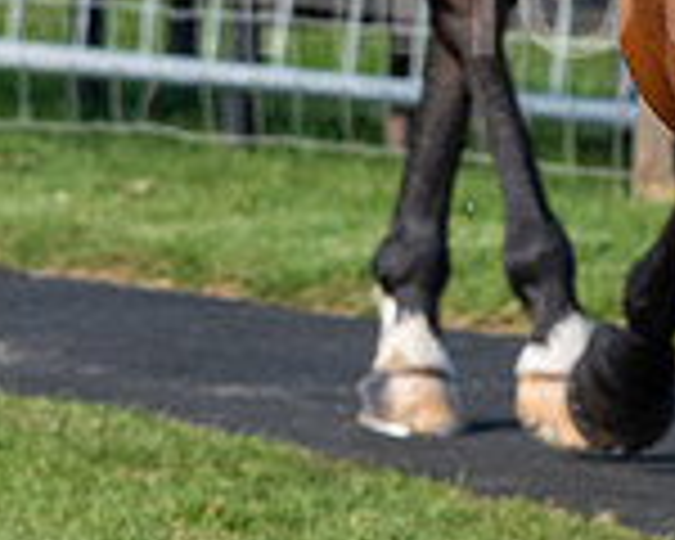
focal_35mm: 1389
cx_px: 726
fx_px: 27749
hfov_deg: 1.4
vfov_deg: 1.1
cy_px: -274
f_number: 7.1
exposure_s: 1/1000
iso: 800
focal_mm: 220
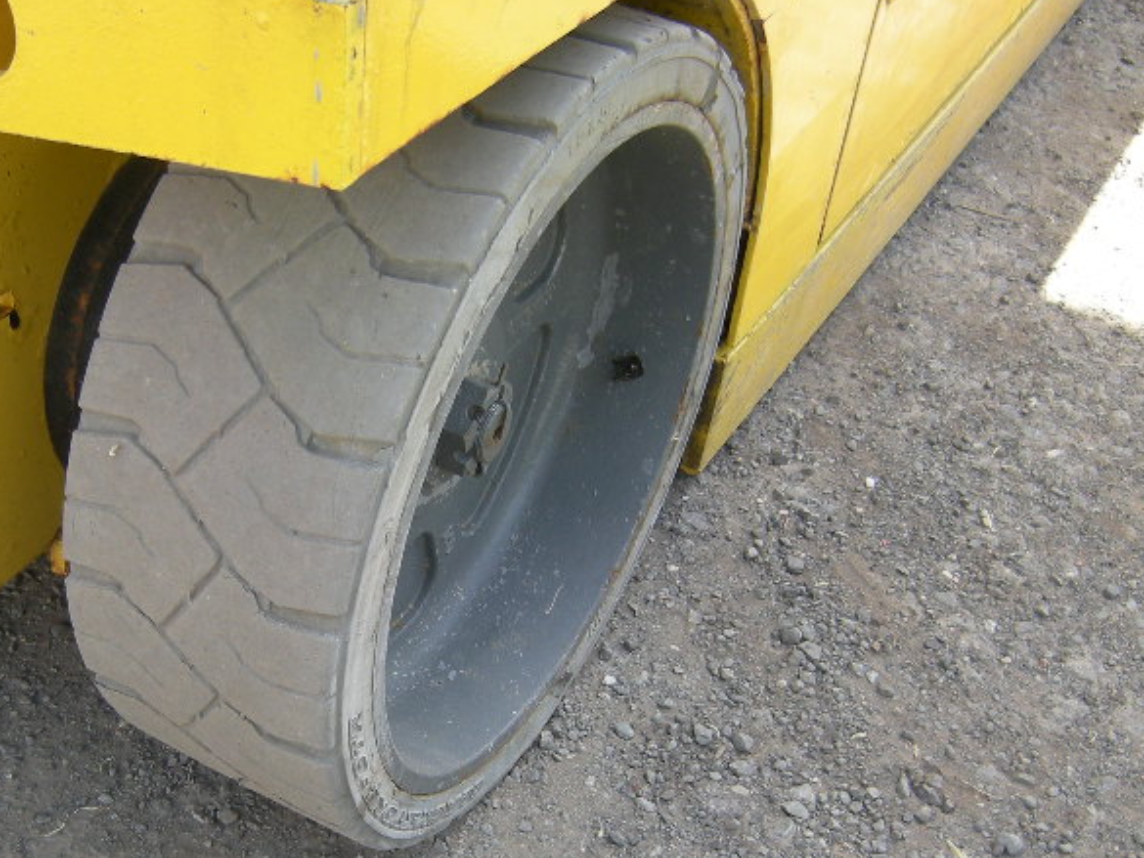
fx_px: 1620
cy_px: 618
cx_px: 397
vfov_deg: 29.3
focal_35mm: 49
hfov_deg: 38.5
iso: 64
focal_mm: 4.7
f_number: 2.8
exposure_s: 1/148
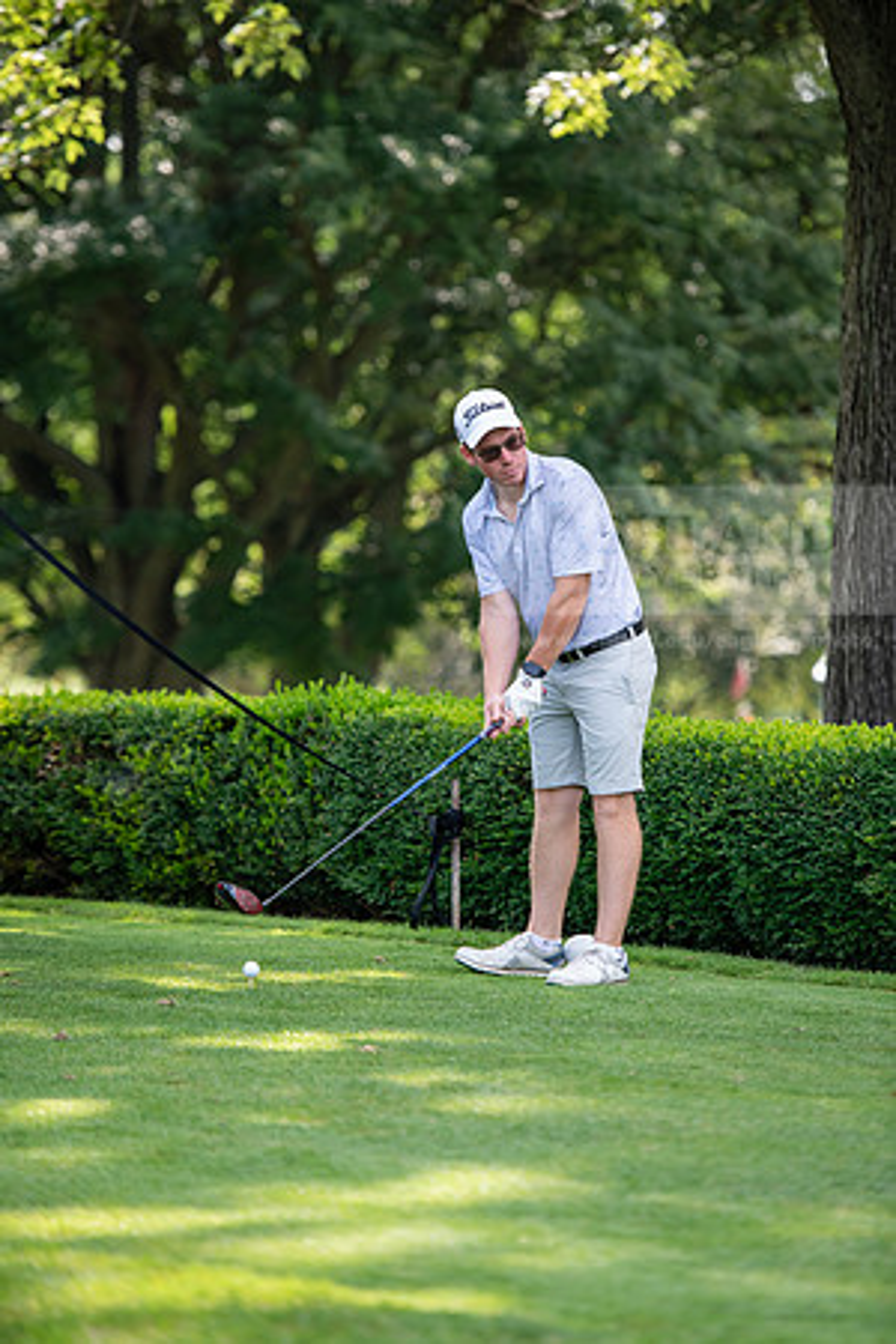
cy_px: 672
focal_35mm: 165
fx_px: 6160
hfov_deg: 8.3
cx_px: 448
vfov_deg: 12.5
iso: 400
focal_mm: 165
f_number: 3.2
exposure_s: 1/800
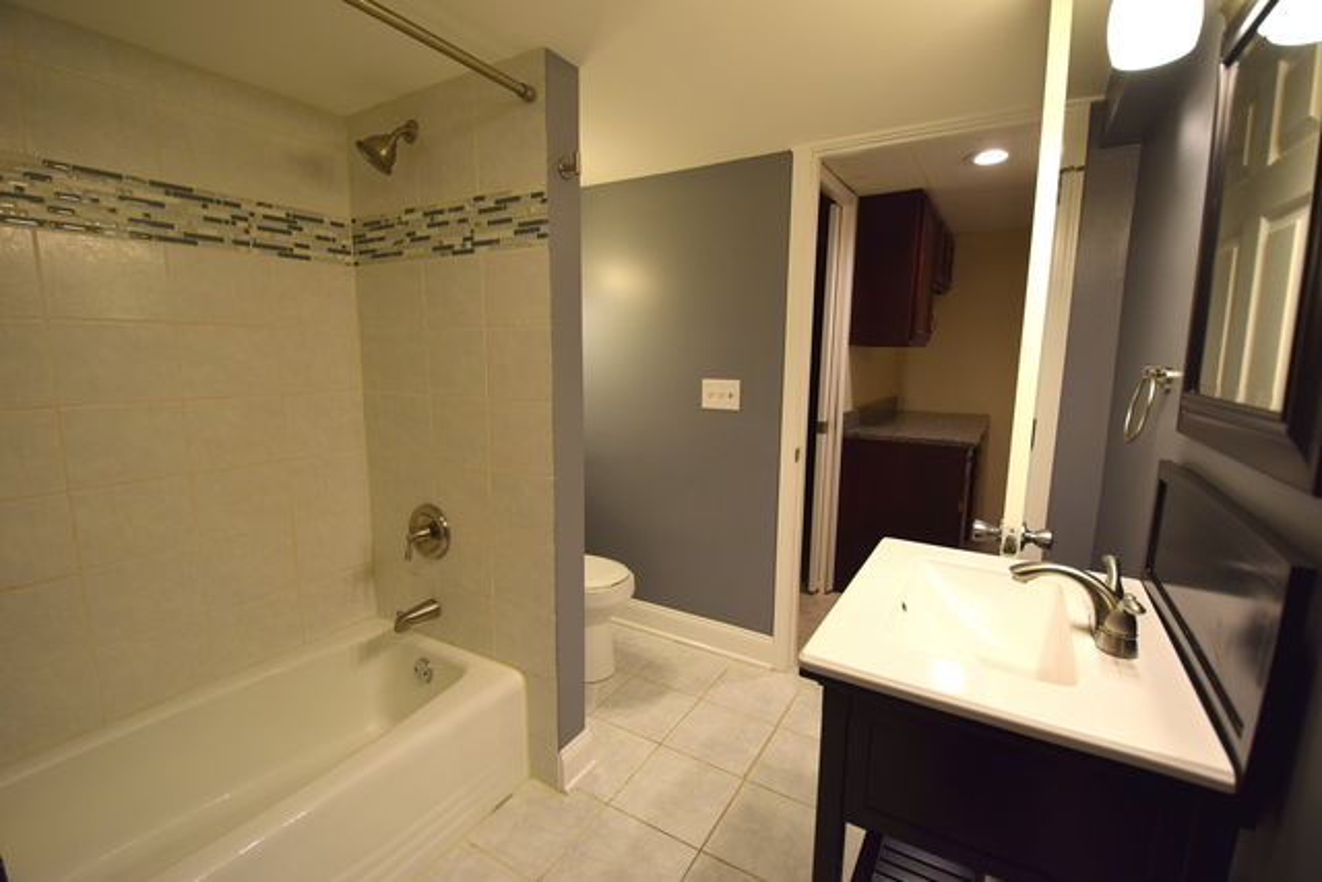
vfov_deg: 77.4
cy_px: 441
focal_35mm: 15
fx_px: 551
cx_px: 661
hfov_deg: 100.4
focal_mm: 10
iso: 400
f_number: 4
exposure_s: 1/80
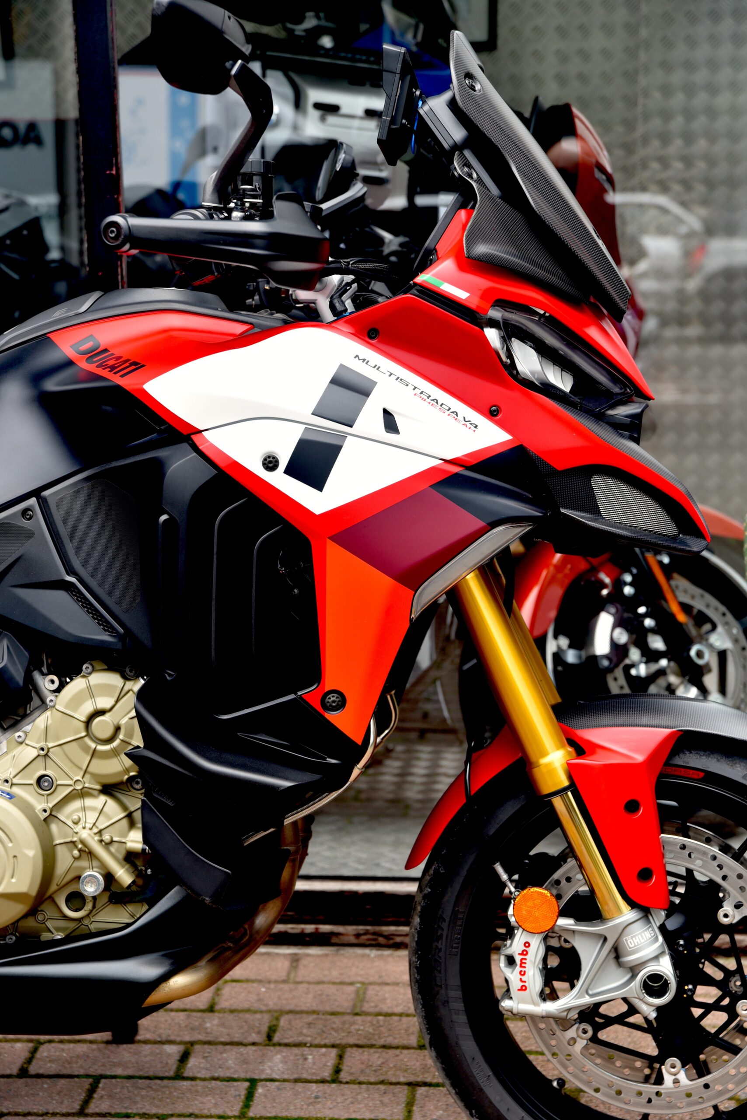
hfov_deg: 19.5
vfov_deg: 28.8
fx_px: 2177
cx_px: 374
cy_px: 560
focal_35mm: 70
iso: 200
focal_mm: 70
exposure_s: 1/100
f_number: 5
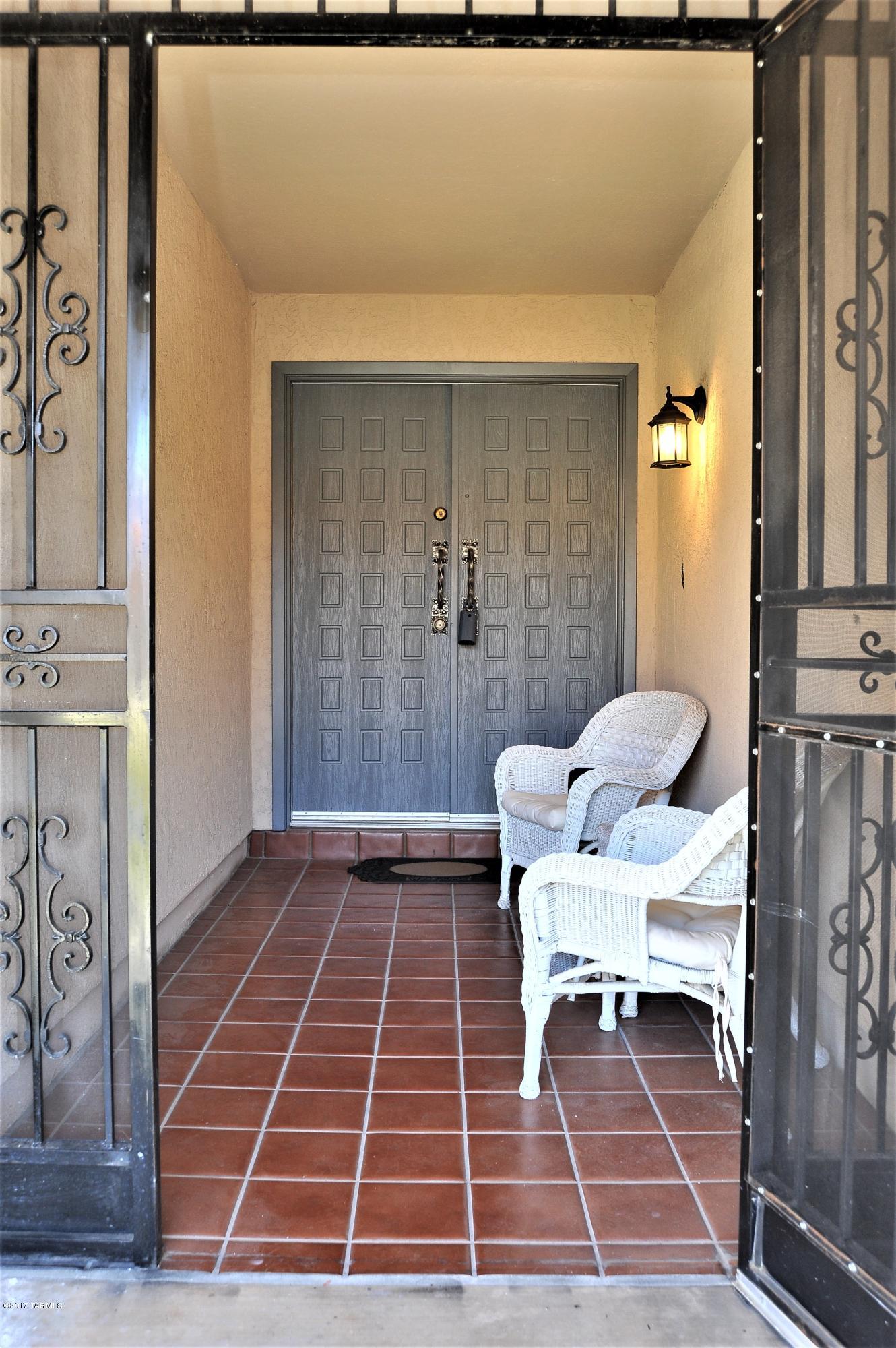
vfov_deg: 58.8
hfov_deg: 41.0
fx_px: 1197
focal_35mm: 32
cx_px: 448
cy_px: 674
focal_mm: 32
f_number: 10
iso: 1000
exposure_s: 1/30
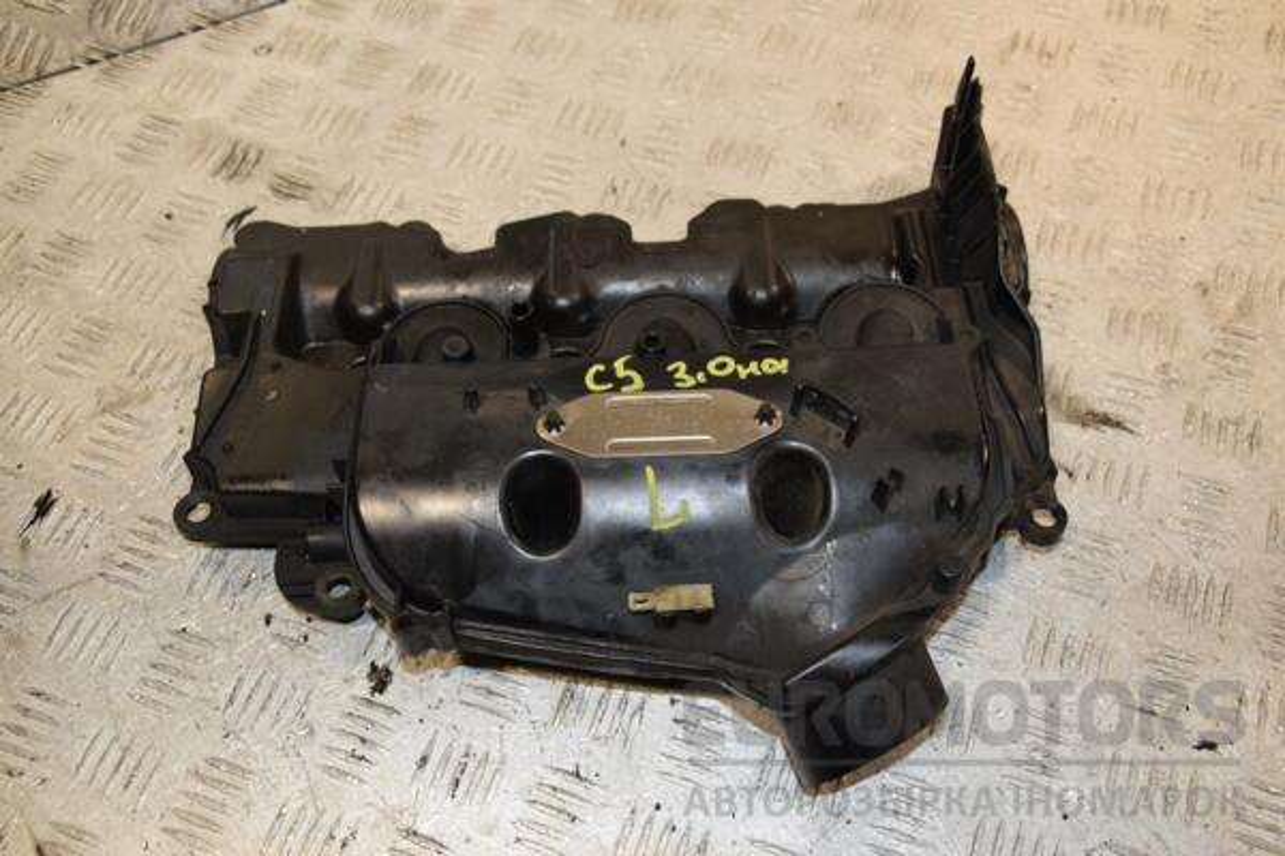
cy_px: 428
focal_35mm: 38
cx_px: 642
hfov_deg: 51.3
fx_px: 1338
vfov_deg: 35.5
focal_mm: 25
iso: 800
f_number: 6.3
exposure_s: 1/200
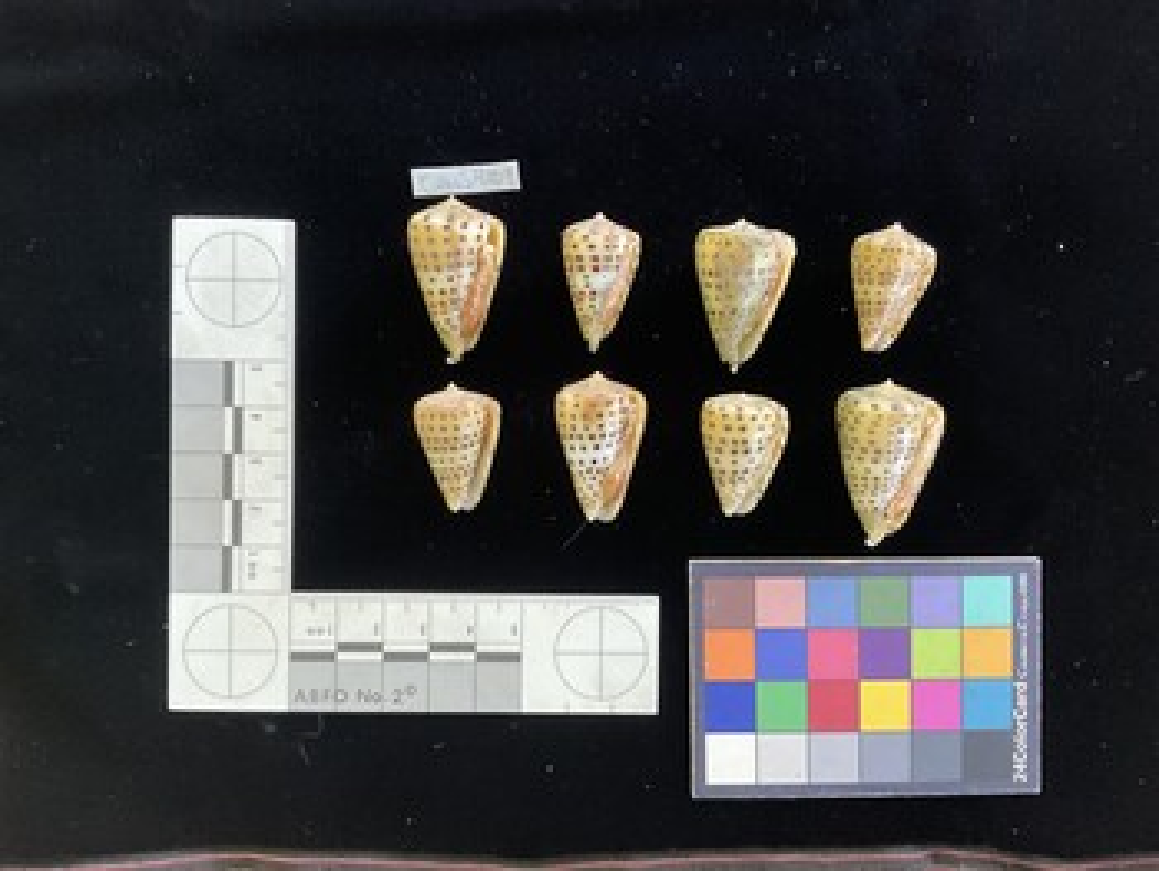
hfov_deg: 61.6
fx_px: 972
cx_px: 580
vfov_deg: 48.3
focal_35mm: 29
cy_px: 436
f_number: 1.8
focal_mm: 3
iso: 250
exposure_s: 1/60
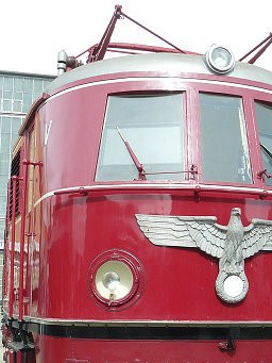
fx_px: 607
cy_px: 260
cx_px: 203
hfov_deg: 25.0
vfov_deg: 32.7
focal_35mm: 58
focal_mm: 6
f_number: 5.6
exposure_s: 1/200
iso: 100
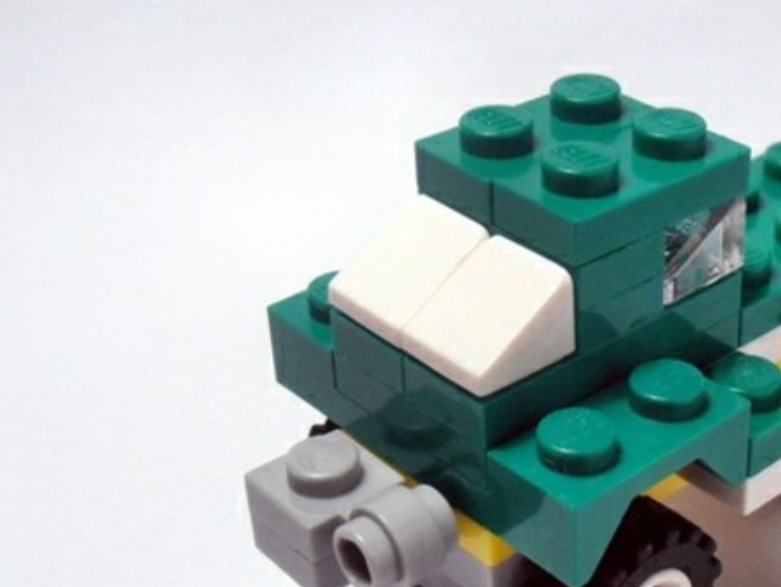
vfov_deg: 19.9
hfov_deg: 25.9
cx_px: 613
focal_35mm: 74
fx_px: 1670
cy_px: 371
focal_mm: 6.61
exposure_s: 1/80
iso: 80
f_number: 3.9
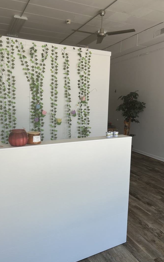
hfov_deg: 44.4
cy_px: 130
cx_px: 72
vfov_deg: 66.5
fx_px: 200
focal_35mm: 28
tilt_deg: -8.0
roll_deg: -0.7
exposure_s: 1/427
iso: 50
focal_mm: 5.7
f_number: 1.5
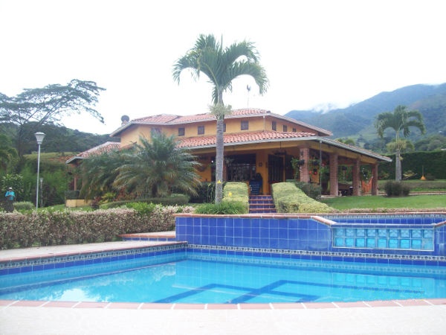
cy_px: 168
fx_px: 464
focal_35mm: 36
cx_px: 223
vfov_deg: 39.7
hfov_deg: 51.4
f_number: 2.7
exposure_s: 1/127
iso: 80
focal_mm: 6
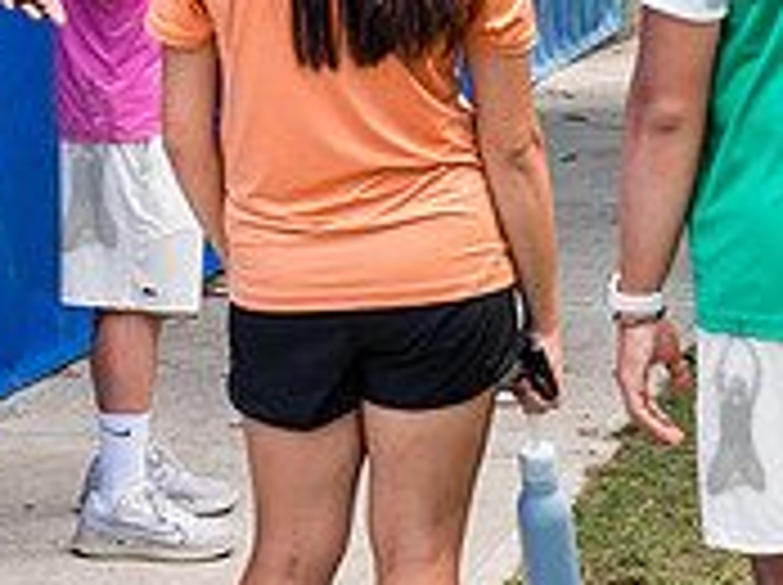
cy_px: -232
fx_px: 3321
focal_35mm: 147
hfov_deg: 13.3
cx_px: 717
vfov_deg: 9.8
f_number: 4
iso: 500
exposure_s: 1/500
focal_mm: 35
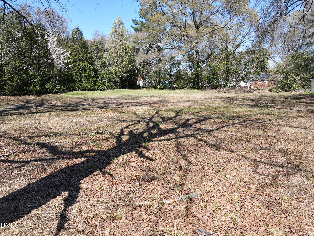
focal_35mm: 24
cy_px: 118
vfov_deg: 56.8
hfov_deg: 71.6
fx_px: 218
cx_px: 157
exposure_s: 1/320
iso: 100
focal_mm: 4.5
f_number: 2.8
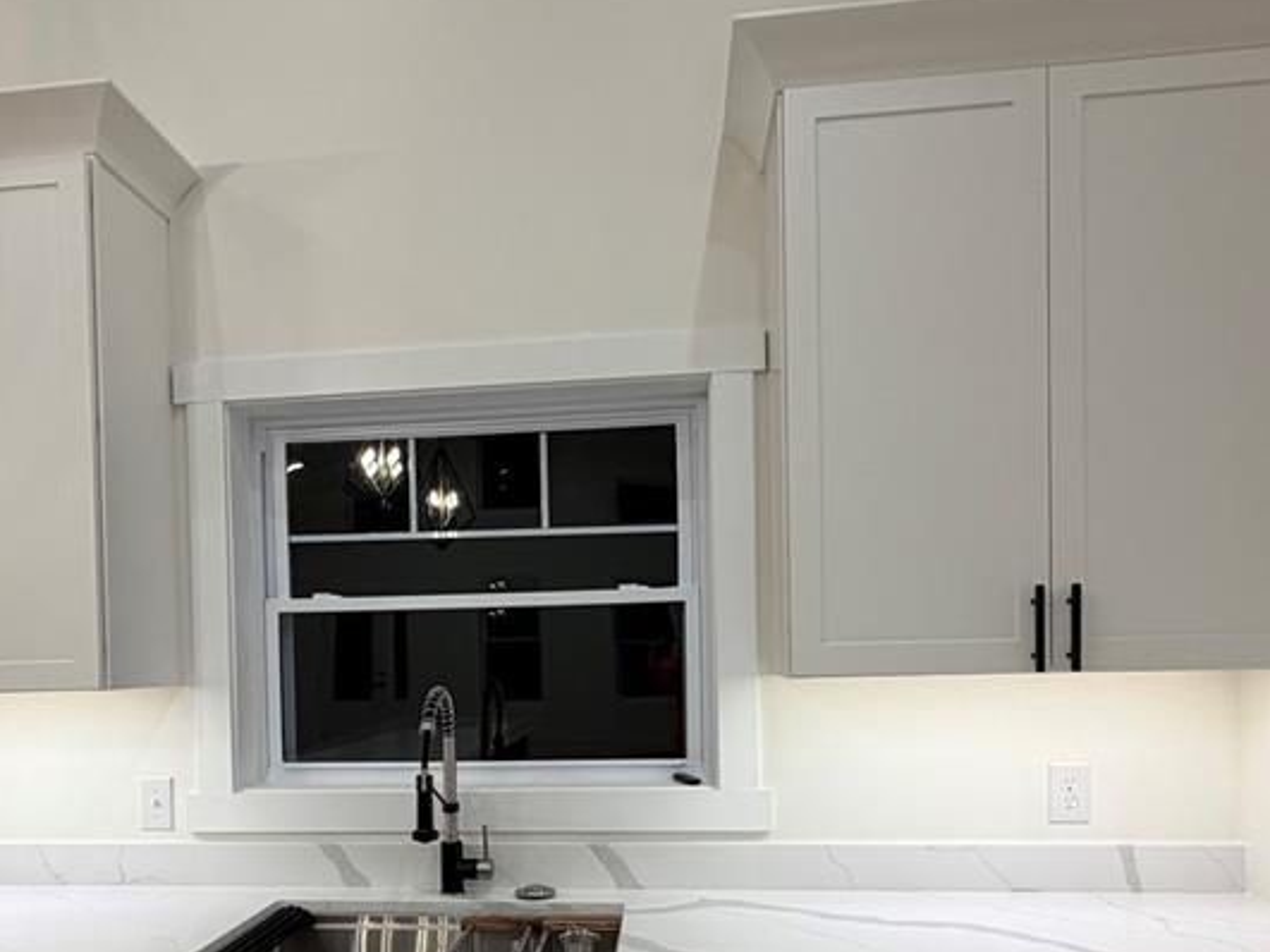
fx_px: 990
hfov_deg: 65.1
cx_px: 552
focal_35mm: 27
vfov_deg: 49.9
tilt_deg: -0.8
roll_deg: +0.5
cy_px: 672
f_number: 2.2
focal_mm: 2.22
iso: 160
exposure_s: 1/120
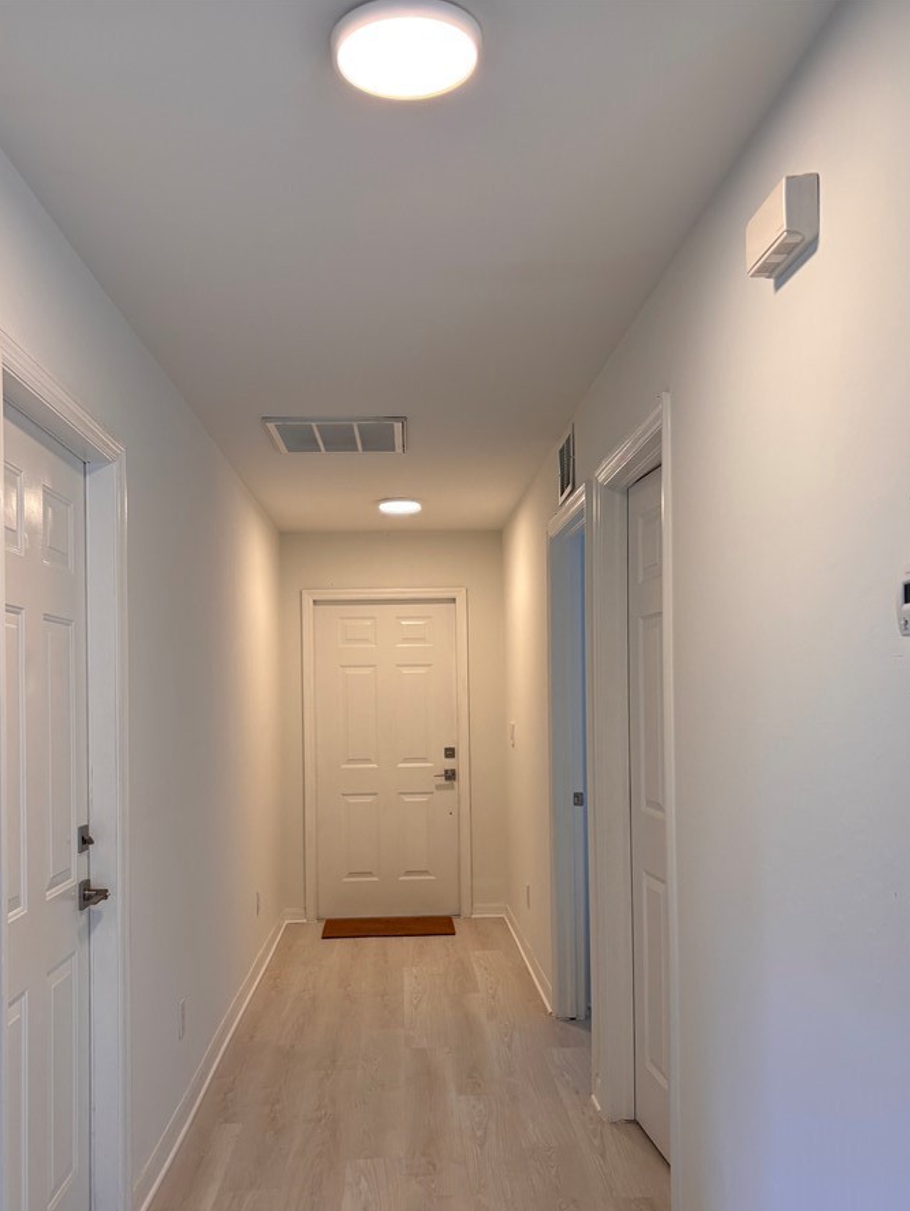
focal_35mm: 30
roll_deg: +0.2
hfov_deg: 46.8
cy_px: 696
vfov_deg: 59.7
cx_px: 444
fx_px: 1051
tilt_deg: +0.0
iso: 80
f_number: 1.6
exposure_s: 1/120
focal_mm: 5.96
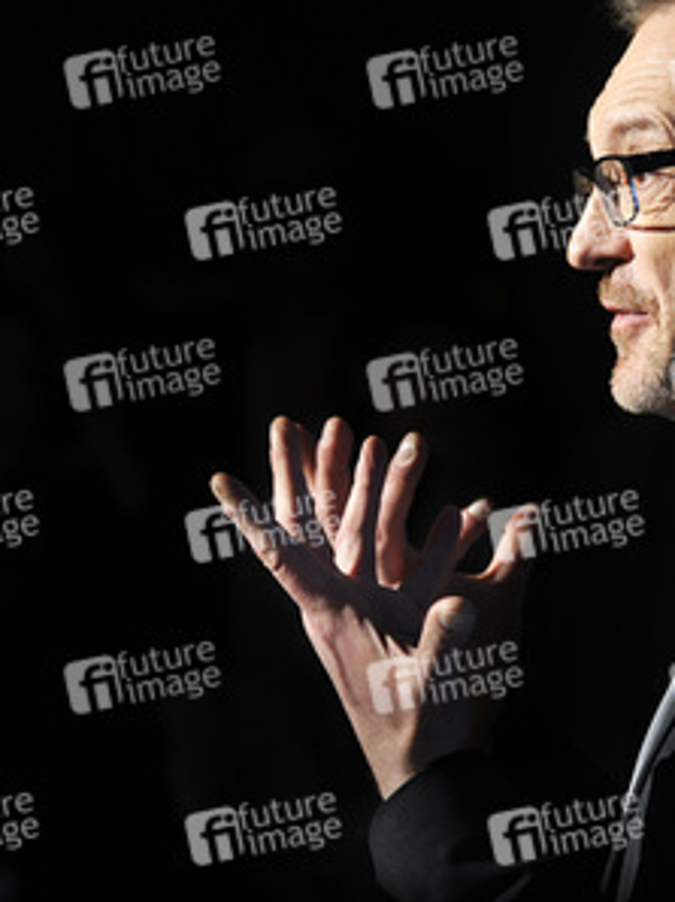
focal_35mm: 291
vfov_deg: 6.8
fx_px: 7577
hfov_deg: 5.1
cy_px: 451
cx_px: 486
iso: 200
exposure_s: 1/320
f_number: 8
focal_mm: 200
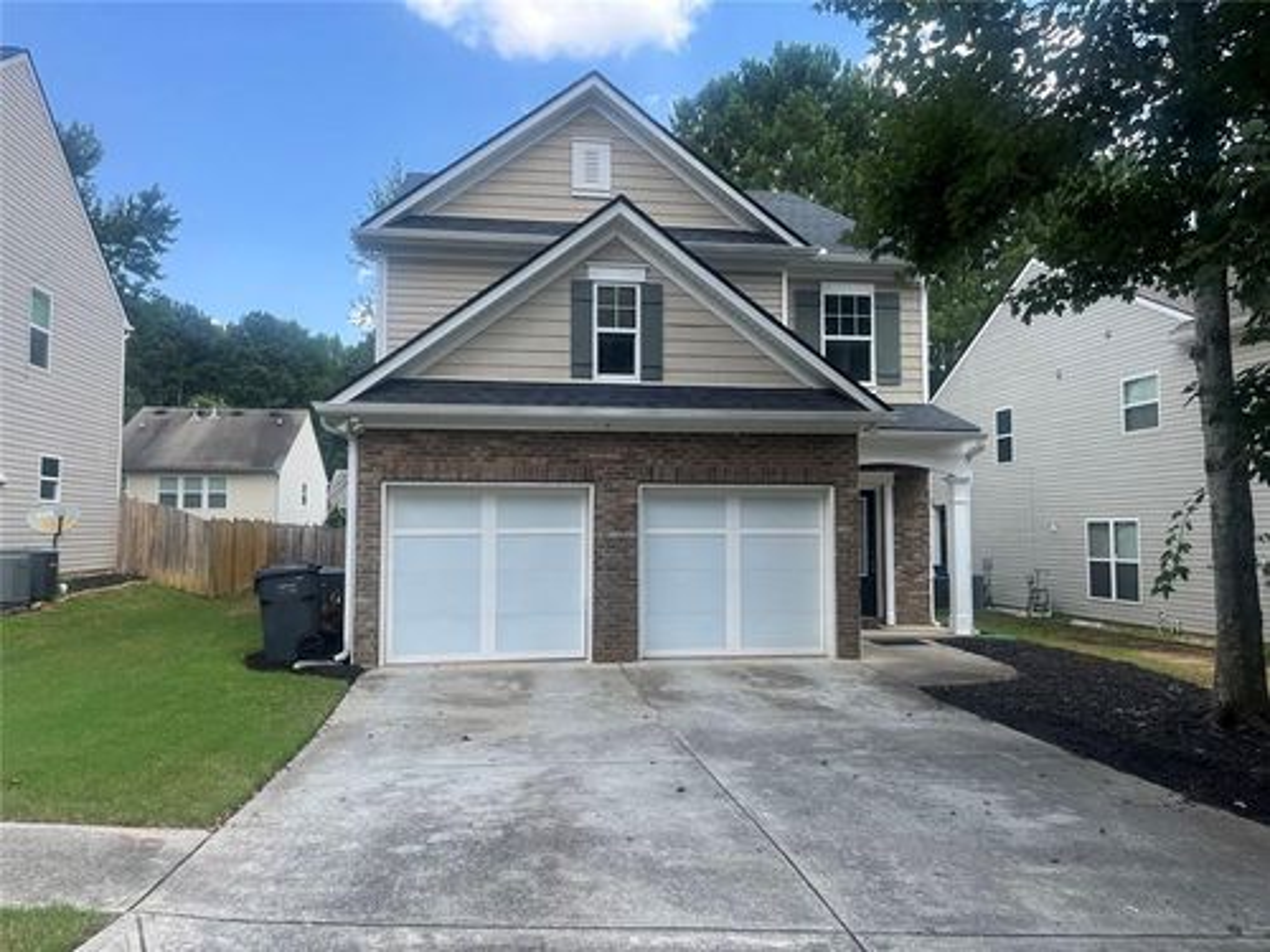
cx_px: 635
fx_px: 954
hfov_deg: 67.3
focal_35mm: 26
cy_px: 476
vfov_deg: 53.1
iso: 50
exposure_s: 1/840
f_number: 1.6
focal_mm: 5.1
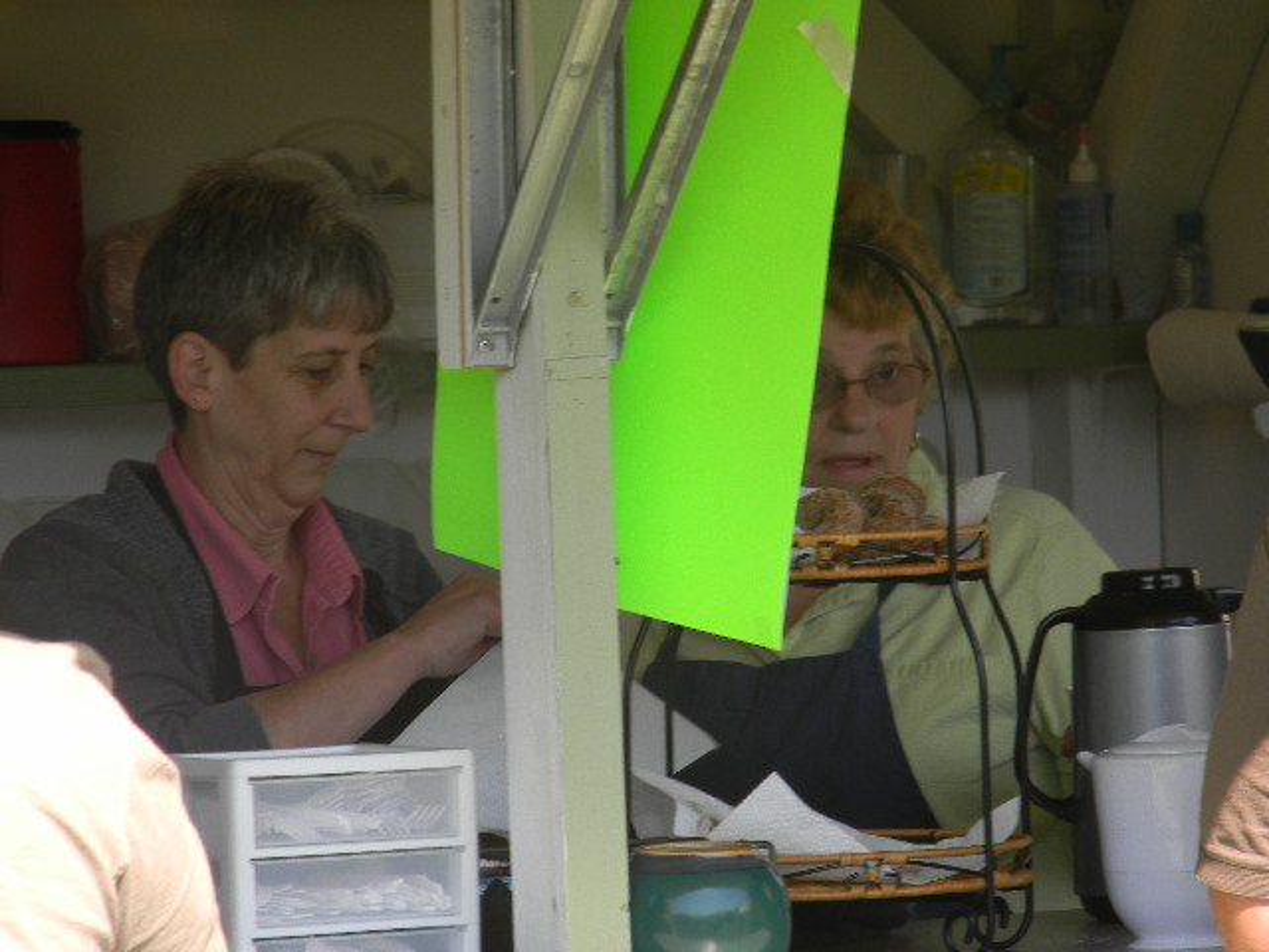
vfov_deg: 6.6
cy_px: 476
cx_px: 634
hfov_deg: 8.8
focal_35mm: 226
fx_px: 8285
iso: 80
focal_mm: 41
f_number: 5.4
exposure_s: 1/118
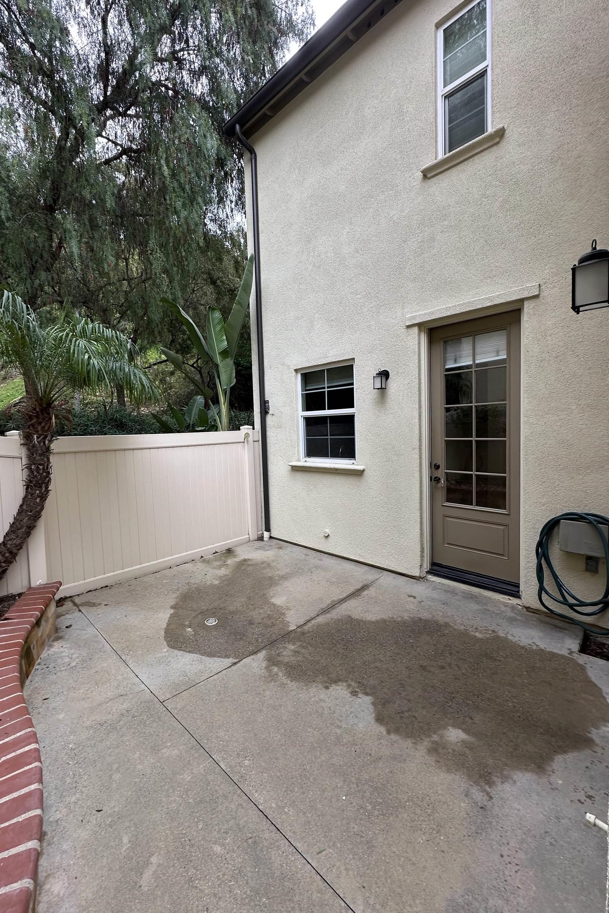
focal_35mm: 15
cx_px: 261
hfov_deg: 76.9
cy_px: 449
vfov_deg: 100.4
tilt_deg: -3.5
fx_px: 381
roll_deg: +1.8
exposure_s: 1/240
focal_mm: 2.22
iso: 40
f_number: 2.2
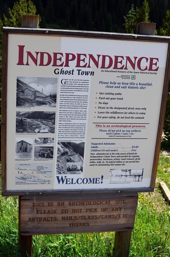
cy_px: 128
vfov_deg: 37.9
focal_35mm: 52
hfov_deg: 25.6
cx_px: 85
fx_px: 374
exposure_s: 1/250
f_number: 8
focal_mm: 35
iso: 100
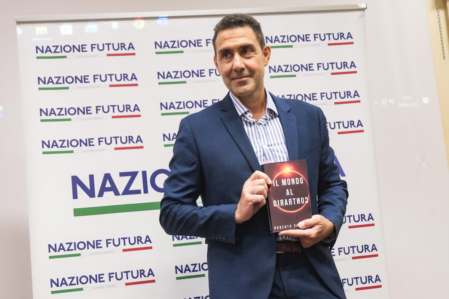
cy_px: 150
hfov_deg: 43.6
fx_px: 561
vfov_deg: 29.9
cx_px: 224
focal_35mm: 45
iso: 6400
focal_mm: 30.2
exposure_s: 1/200
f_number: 3.2
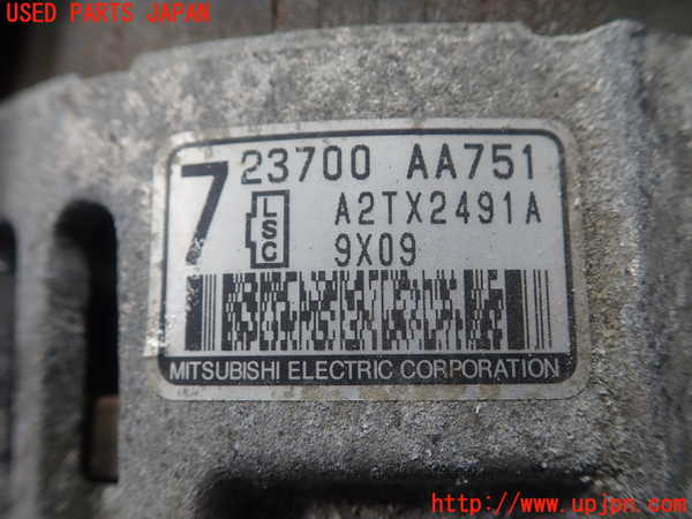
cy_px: 260
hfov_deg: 60.0
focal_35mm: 30
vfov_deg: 46.8
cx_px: 346
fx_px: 600
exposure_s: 1/125
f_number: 2.3
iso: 160
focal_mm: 5.5
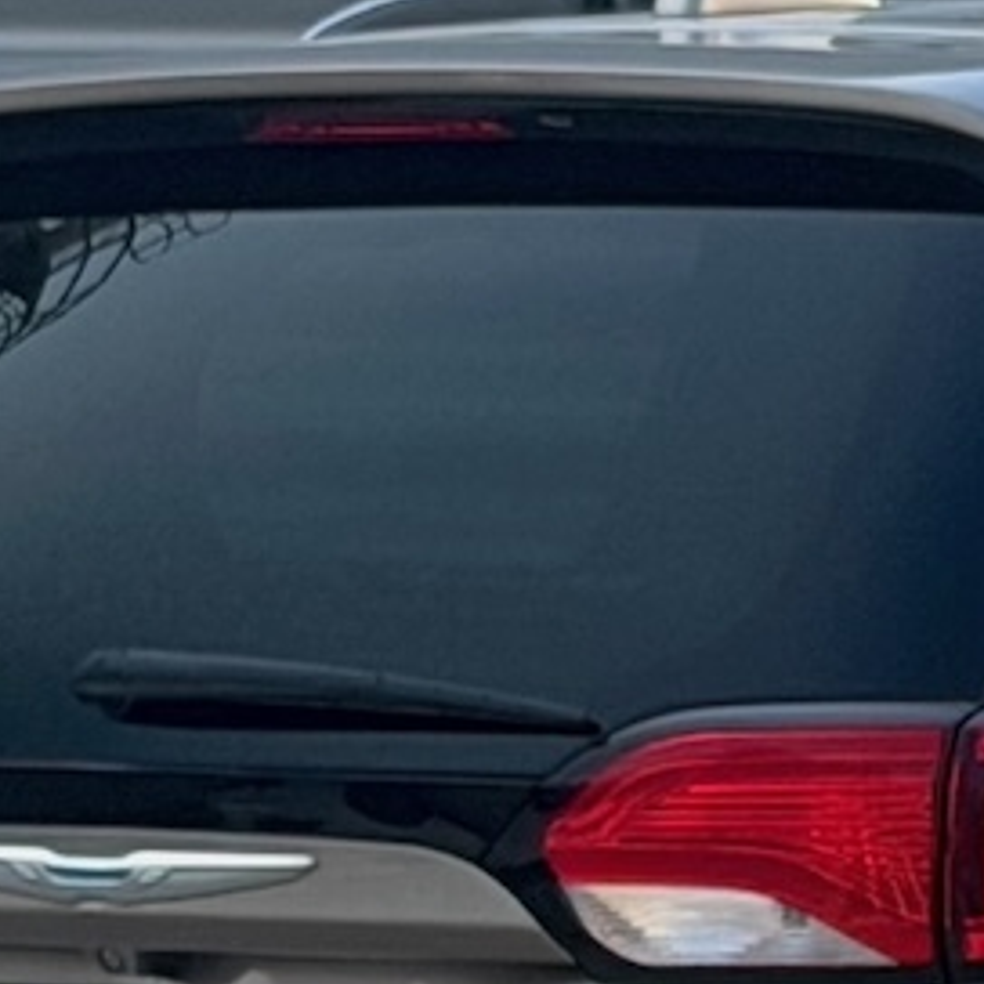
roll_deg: -0.2
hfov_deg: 7.2
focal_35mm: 234
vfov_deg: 7.5
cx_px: 1932
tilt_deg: -2.3
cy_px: 917
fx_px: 7526
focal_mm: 6.76
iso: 50
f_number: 1.78
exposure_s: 1/151
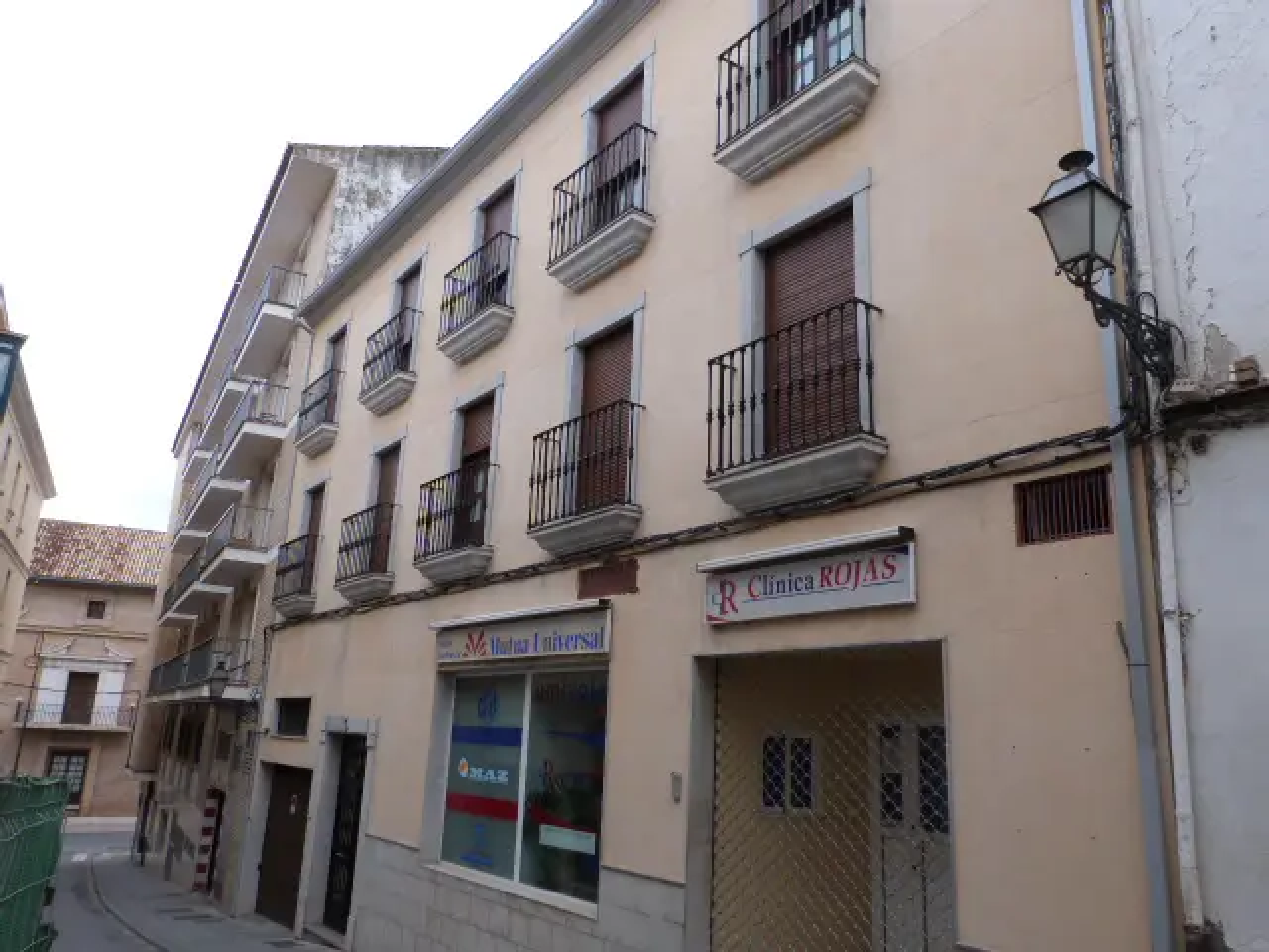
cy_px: 476
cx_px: 634
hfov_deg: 69.4
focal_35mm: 25
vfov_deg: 54.9
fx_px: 916
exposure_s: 1/250
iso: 200
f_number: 3.6
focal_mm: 4.5
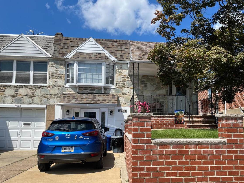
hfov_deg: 59.7
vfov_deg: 46.7
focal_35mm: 30
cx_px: 140
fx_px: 211
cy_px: 104
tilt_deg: +5.6
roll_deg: -0.7
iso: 50
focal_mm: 5.1
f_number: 1.6
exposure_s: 1/4016
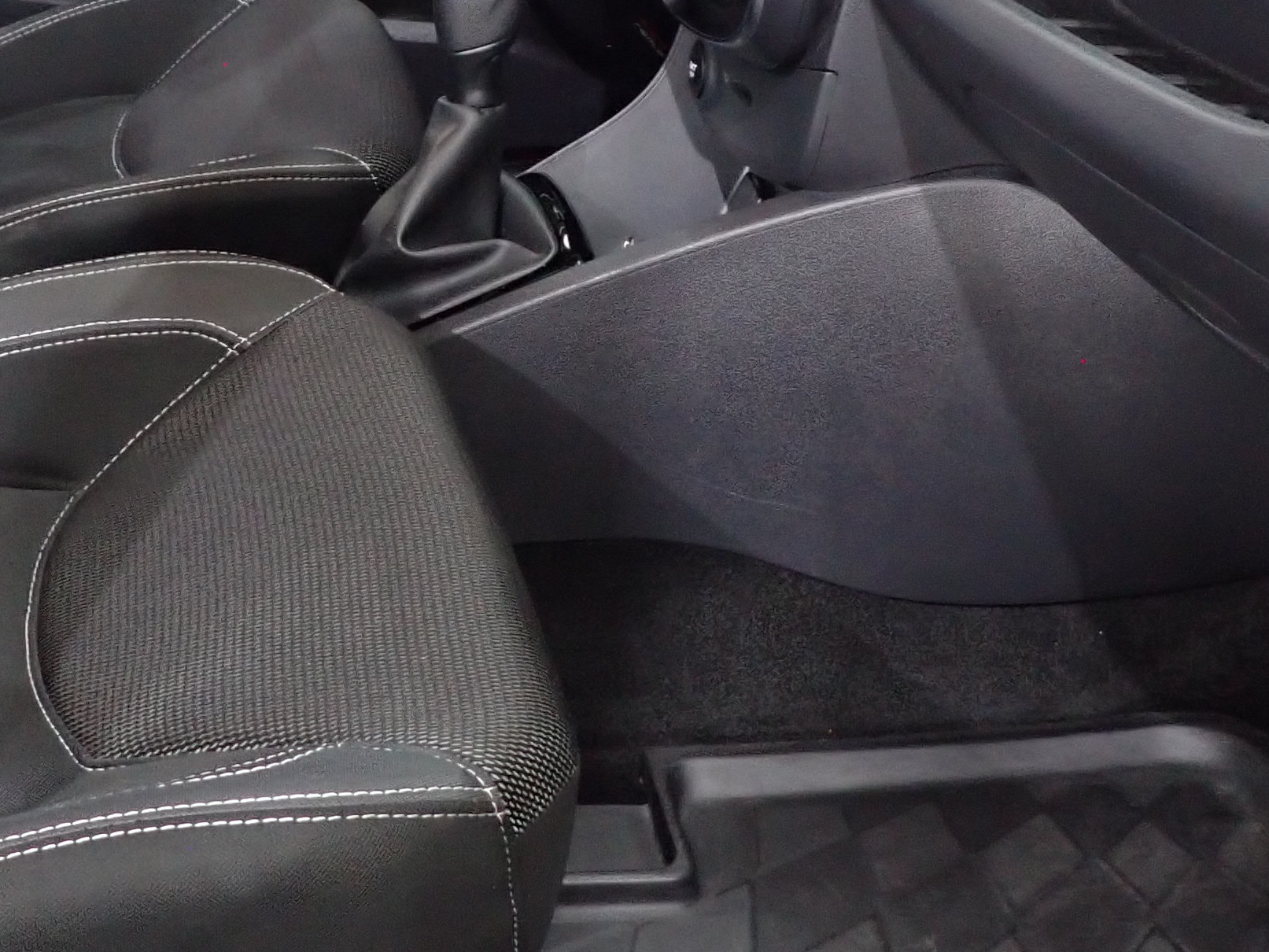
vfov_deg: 22.9
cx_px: 355
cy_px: 54
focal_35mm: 62
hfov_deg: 30.8
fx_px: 2273
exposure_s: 1/30
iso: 500
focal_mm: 4.5
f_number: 2
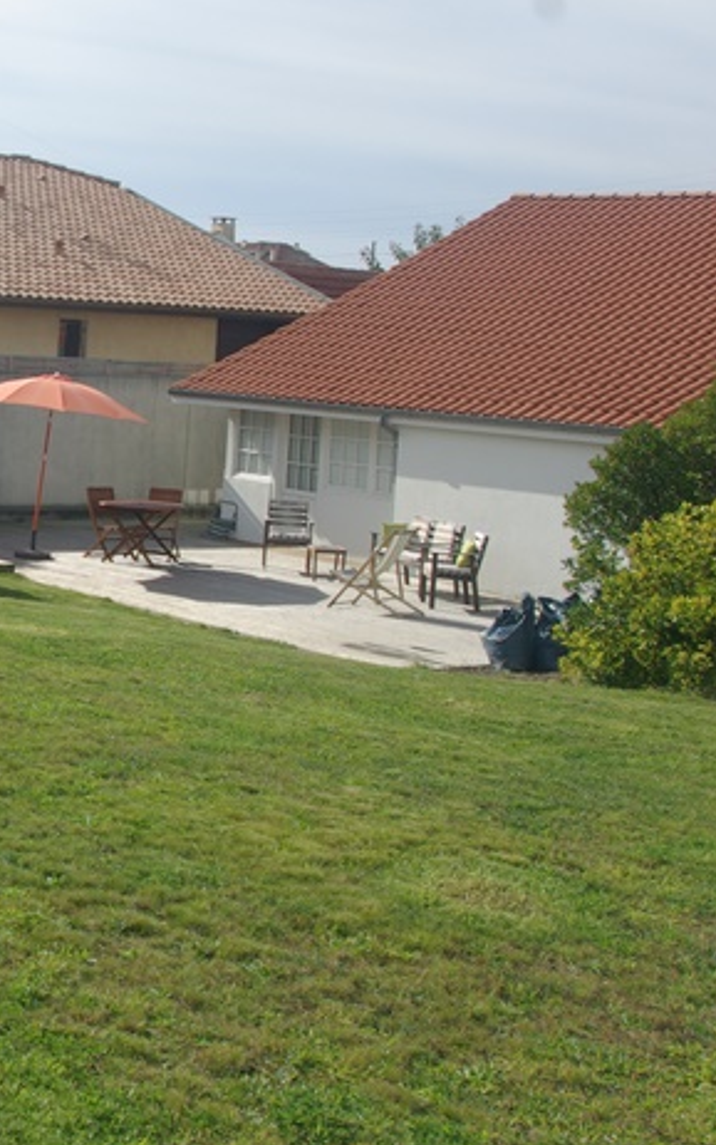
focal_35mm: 61
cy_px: 480
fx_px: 1903
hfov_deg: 20.3
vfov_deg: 33.4
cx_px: -87
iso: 100
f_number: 6.7
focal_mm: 18
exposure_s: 1/250
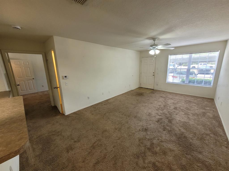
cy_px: 86
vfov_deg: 89.9
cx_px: 114
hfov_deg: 106.2
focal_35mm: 13
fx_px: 86
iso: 125
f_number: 2.2
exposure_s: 1/60
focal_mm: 1.74
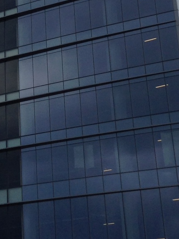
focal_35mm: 117
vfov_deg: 16.2
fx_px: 807
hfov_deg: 12.4
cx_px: -36
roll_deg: +0.0
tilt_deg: +30.7
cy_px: -42
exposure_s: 1/1391
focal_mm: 4.12
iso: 50
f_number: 2.4
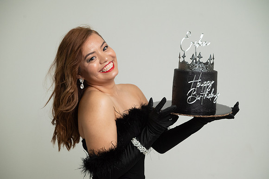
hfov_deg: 33.4
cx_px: 134
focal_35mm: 60
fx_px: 448
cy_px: 90
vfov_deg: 22.6
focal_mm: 60
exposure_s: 1/320
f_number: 5.6
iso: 3200
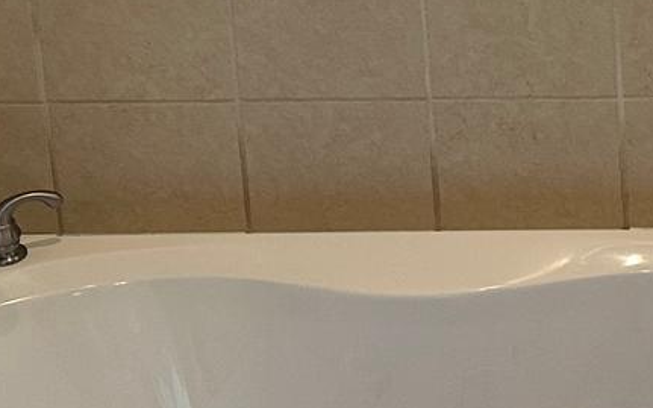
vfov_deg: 10.6
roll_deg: +1.4
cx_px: 832
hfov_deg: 16.4
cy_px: -91
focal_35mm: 121
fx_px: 2153
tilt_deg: -16.1
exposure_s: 1/120
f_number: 1.78
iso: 200
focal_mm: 6.86
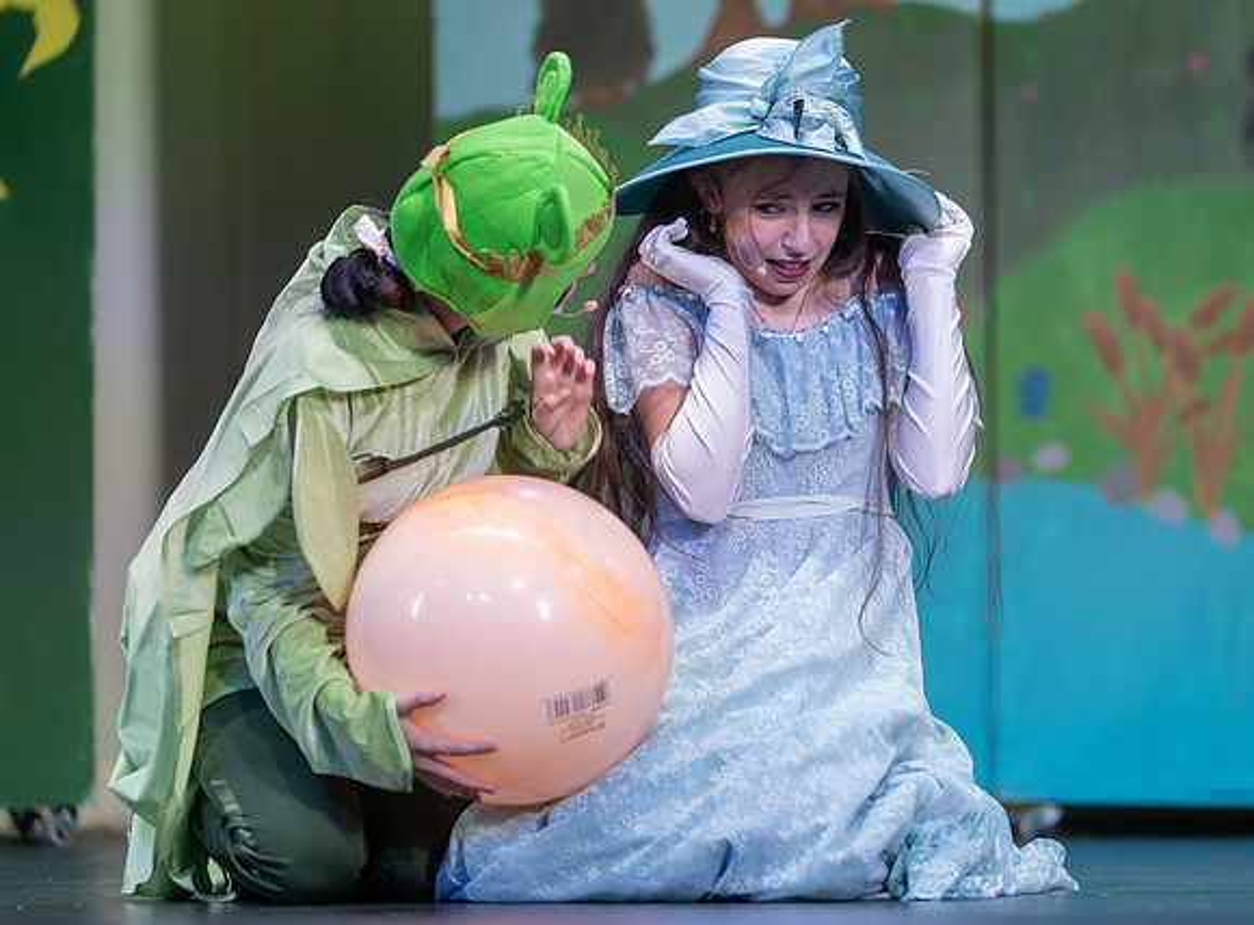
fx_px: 7414
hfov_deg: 9.7
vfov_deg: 7.1
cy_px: 429
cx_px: 749
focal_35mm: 206
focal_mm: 170
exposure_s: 1/250
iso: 250
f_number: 2.8
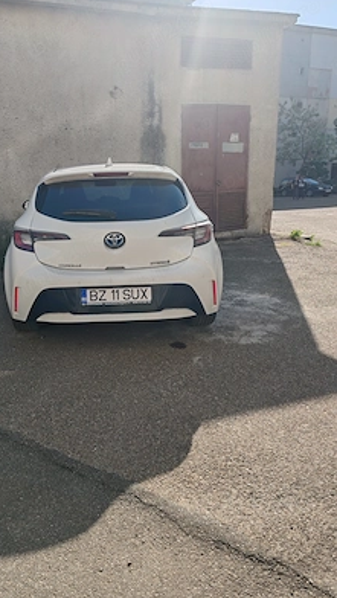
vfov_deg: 64.3
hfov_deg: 38.5
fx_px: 476
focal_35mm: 30
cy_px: 294
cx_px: 110
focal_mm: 6.12
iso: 50
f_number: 1.9
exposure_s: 1/1300
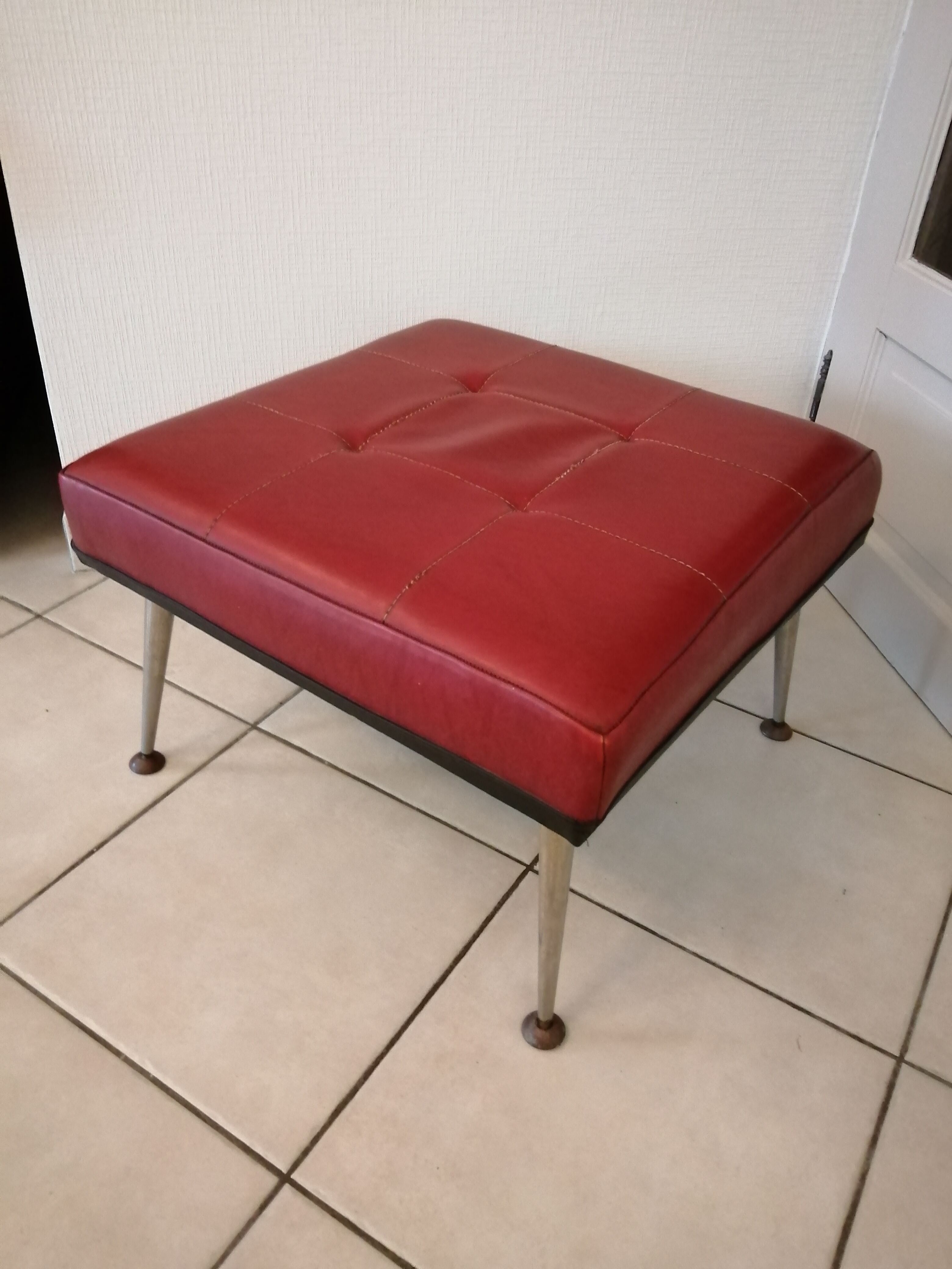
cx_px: 476
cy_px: 634
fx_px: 953
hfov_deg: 53.1
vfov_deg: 67.3
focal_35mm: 26
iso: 800
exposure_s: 1/14.3
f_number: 1.8
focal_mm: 3.46
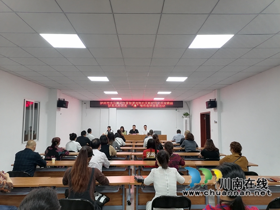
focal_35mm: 27
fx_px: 218
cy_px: 105
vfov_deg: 51.4
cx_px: 140
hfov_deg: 65.3
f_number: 1.8
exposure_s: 1/60
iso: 160
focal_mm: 5.3
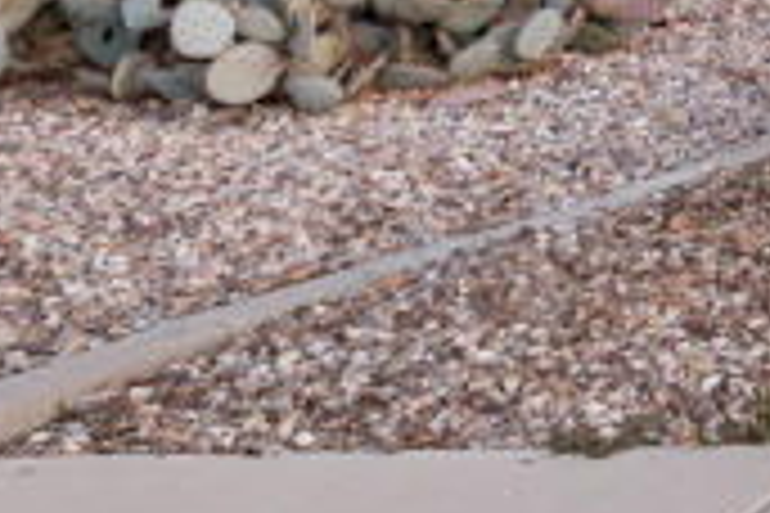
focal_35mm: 121
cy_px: -983
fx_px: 2588
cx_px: 2301
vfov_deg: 9.2
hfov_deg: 11.0
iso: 200
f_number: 5.6
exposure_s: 1/125
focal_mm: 18
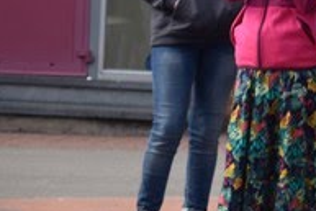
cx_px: -319
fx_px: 3496
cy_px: 385
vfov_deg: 3.4
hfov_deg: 5.1
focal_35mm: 398
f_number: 5.6
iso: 100
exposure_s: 1/500
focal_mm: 50
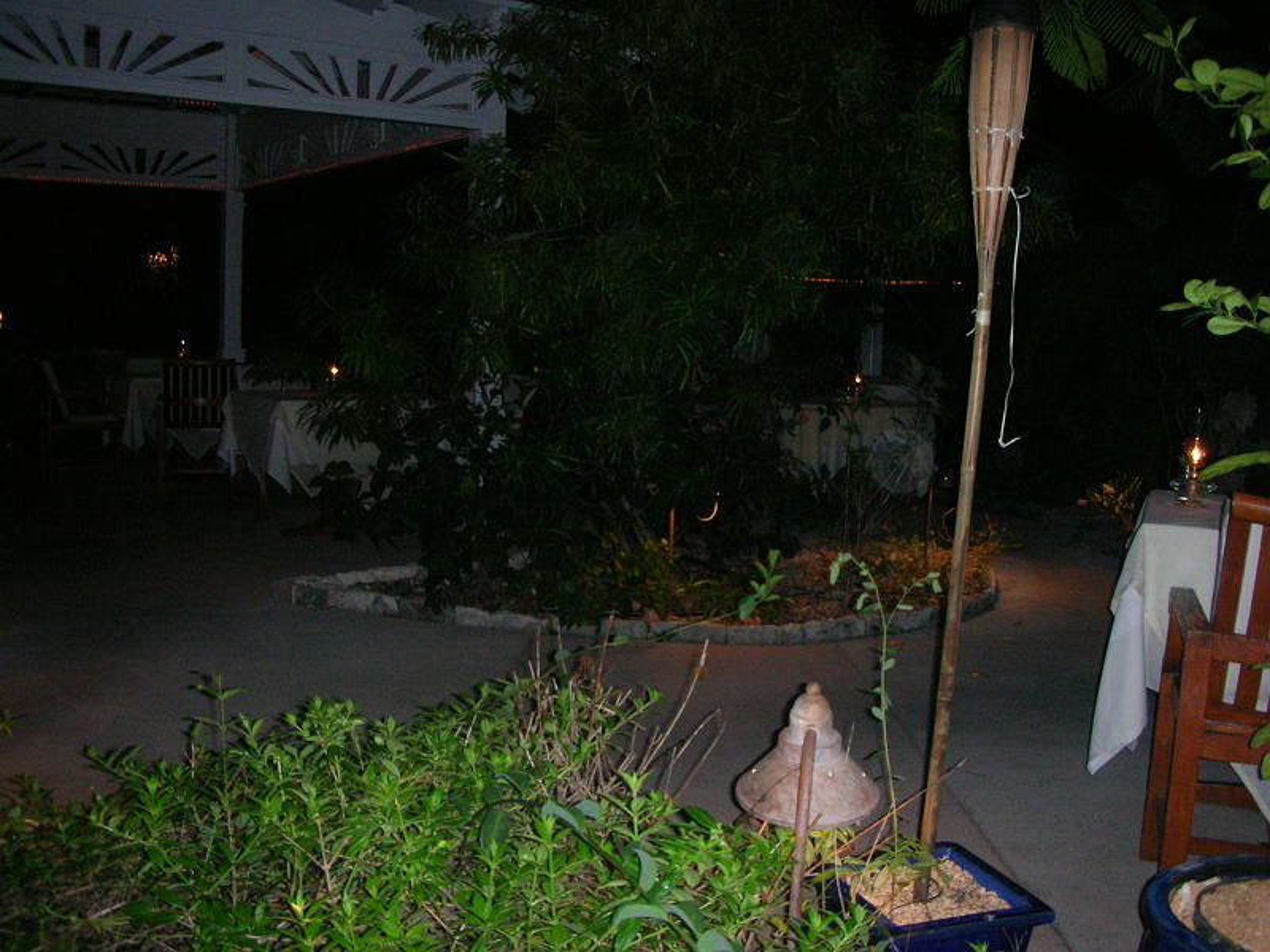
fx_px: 1284
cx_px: 635
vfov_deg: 40.7
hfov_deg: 52.6
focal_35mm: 35
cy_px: 476
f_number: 3
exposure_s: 1/60.1
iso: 200
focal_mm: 5.8
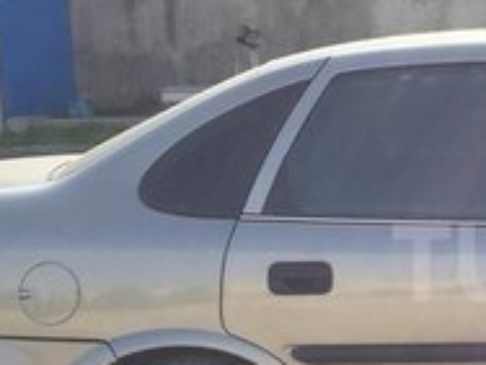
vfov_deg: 14.5
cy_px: 263
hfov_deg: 17.8
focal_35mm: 102
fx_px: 1432
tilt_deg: -9.0
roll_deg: +0.5
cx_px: 657
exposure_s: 1/942
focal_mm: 4.15
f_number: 2.2
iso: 32
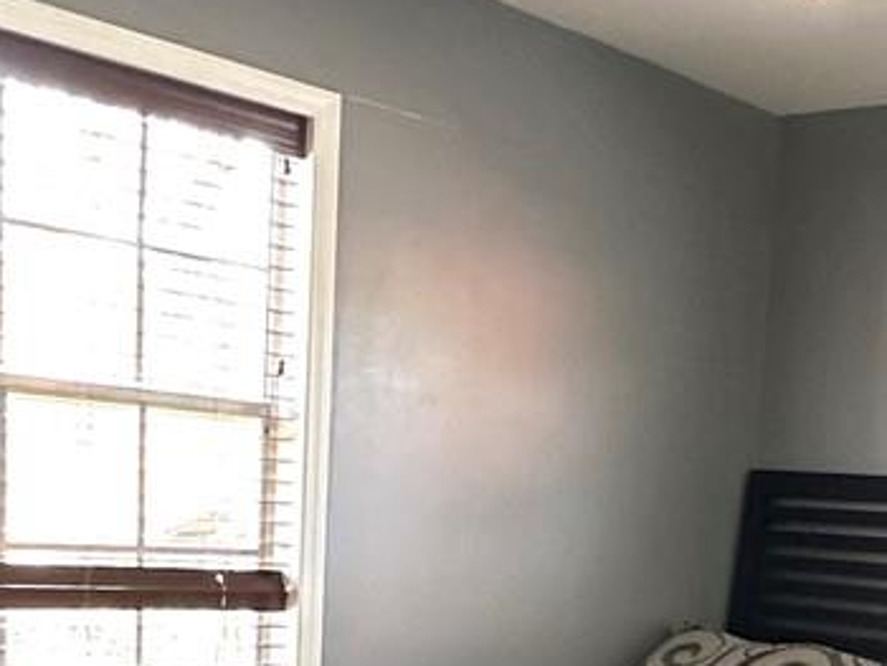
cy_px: 757
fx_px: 1641
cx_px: 725
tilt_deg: -7.8
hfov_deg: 29.5
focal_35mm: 64
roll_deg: -3.8
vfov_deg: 21.6
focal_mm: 2.22
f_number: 2.2
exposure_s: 1/60
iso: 320
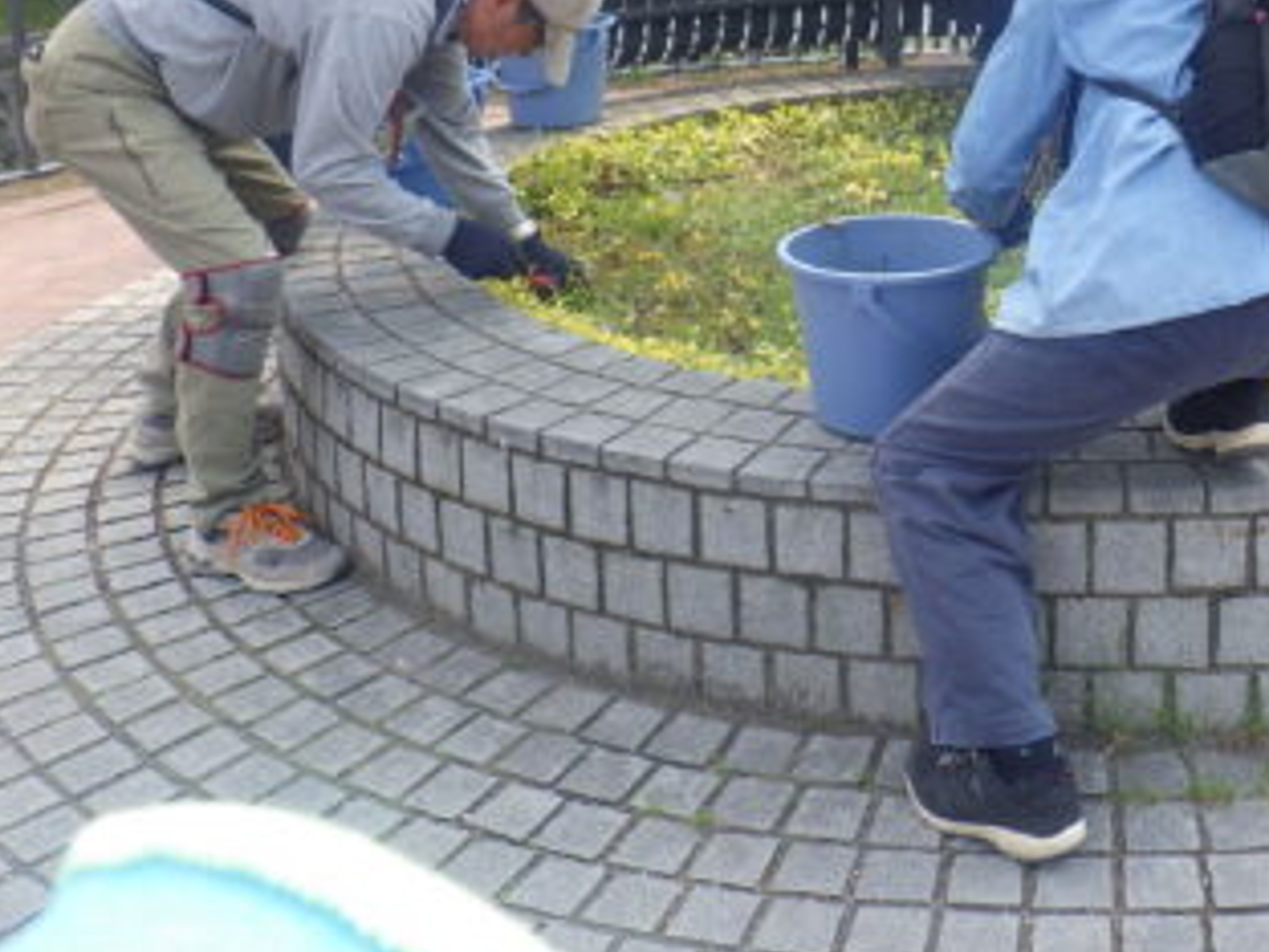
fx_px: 1870
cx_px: 1072
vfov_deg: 27.6
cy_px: 112
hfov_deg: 35.8
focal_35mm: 51
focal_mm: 5
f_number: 4.2
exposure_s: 1/200
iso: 125
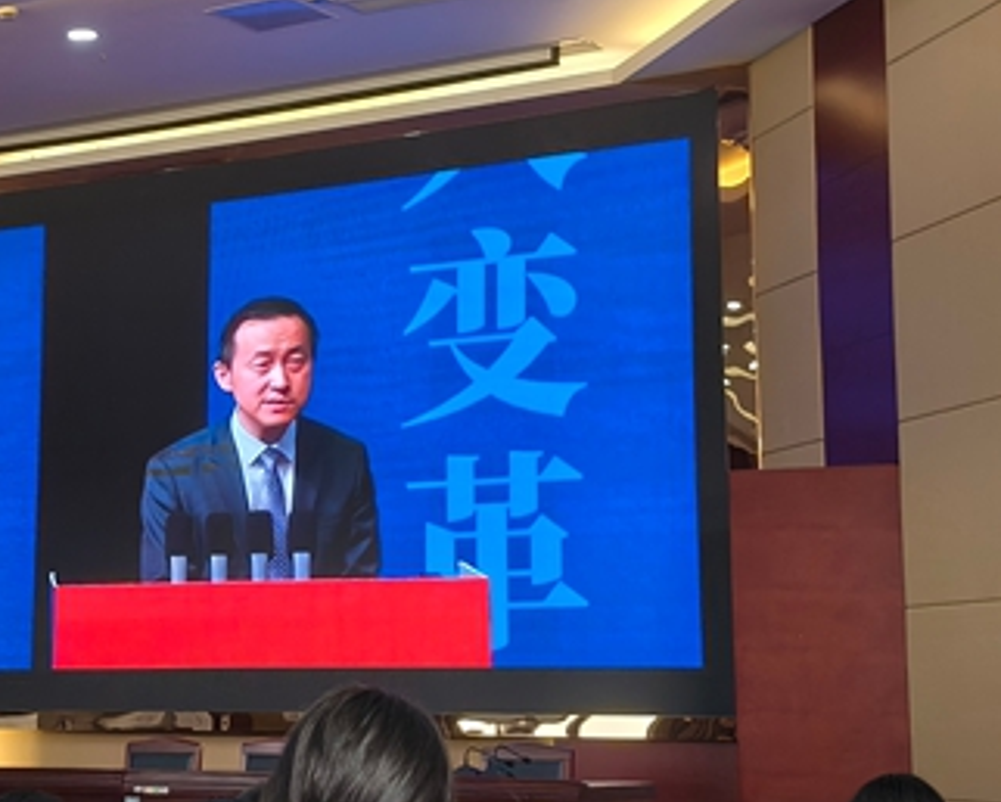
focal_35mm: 80
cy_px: 286
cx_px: 239
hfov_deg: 23.6
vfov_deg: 19.2
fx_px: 2371
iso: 160
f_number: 1.8
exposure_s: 1/120
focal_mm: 4.84
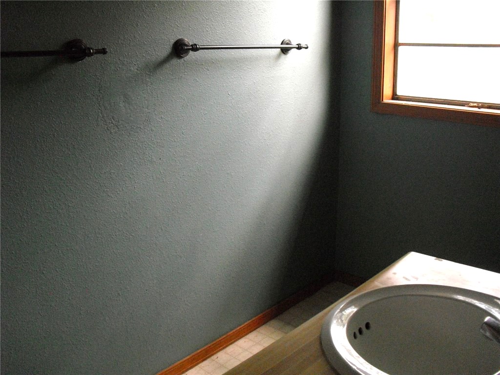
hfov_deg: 51.4
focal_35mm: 36
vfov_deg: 39.7
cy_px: 188
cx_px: 250
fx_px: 520
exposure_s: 1/80
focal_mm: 6.3
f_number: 3.1
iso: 800
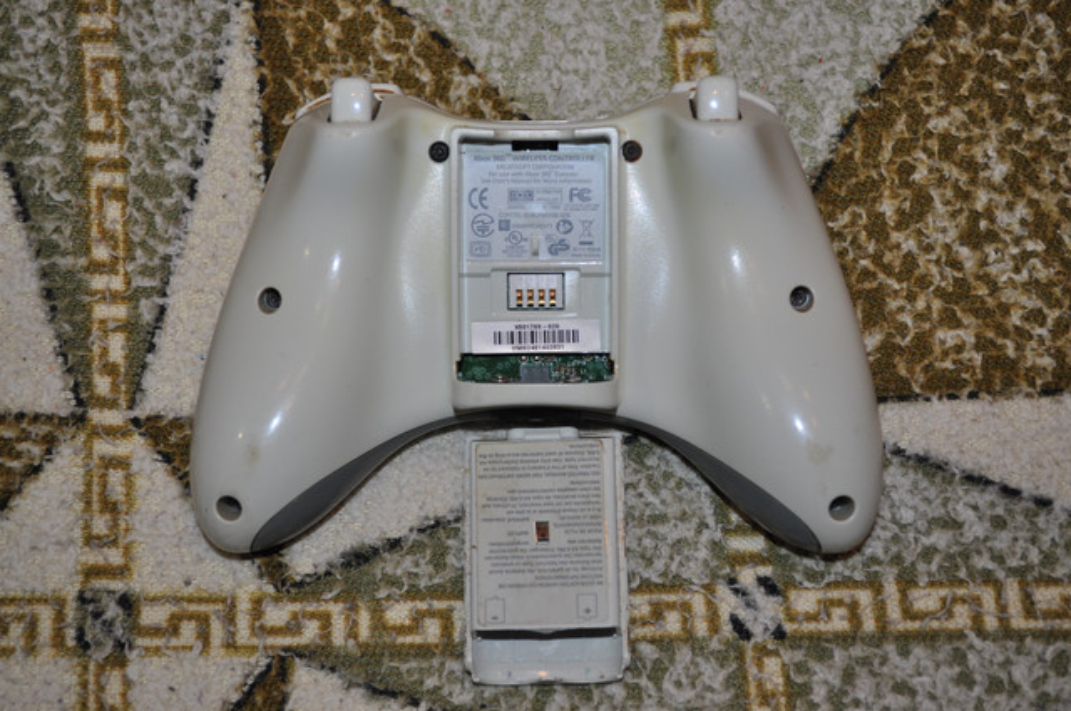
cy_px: 356
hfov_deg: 33.4
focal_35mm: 60
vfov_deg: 22.6
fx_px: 1783
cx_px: 536
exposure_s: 1/60
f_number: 5.3
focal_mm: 40
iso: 320
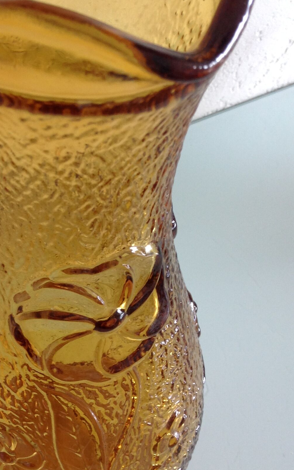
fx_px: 769
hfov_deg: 21.3
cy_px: 201
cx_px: 44
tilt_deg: -45.9
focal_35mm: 60
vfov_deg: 33.9
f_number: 2.4
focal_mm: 4.28
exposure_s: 1/15
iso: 50
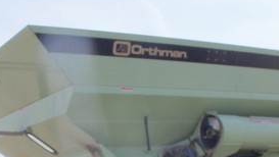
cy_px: 177
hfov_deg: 27.9
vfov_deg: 15.5
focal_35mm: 76
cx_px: 141
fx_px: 563
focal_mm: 6.3
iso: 160
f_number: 5.5
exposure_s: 1/320
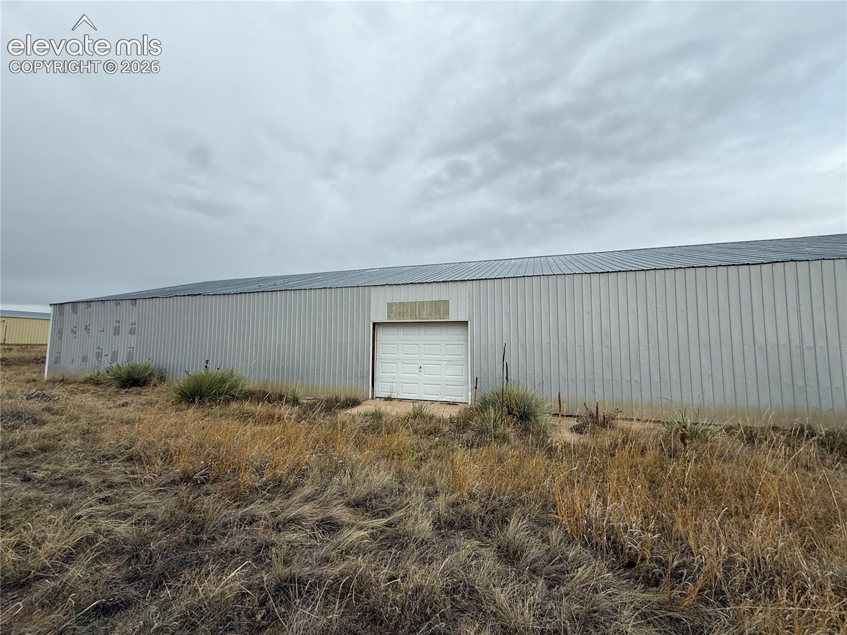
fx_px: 343
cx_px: 424
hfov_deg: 102.1
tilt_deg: +6.2
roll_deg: -1.4
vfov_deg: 85.7
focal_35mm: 14
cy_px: 318
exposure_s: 1/914
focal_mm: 2.22
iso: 50
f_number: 2.2
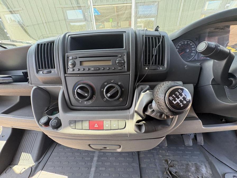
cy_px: 89
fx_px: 96
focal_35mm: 14
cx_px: 118
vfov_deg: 85.7
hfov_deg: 102.1
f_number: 2.2
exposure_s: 1/99
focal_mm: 2.22
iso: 160
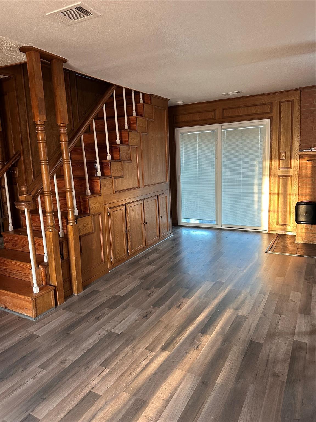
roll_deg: +1.3
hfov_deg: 56.8
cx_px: 158
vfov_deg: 71.6
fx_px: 292
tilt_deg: -9.1
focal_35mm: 24
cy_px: 211
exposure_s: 1/60
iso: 250
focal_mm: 6.86
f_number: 1.78
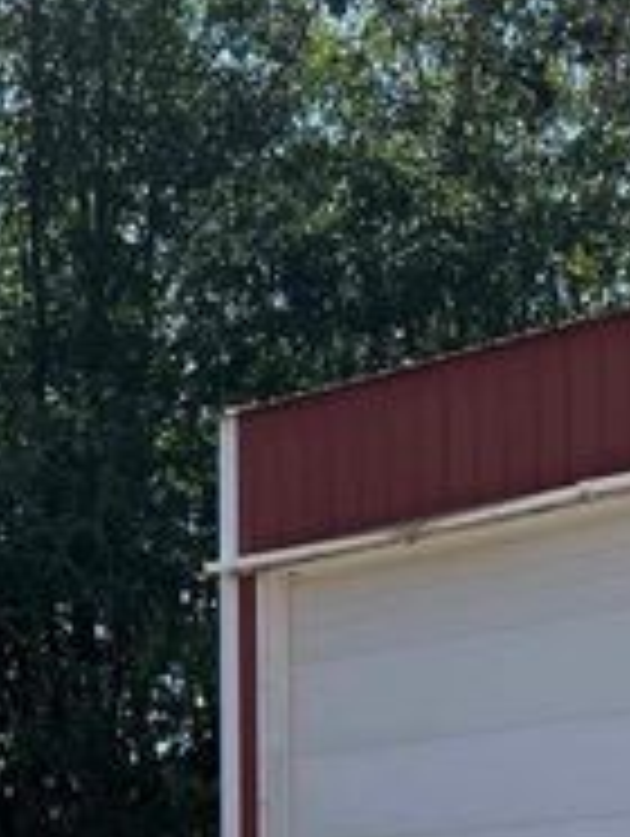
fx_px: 2252
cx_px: 441
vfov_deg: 18.8
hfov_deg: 15.9
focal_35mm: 93
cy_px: 1226
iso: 50
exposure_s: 1/3049
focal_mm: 5.1
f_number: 1.6
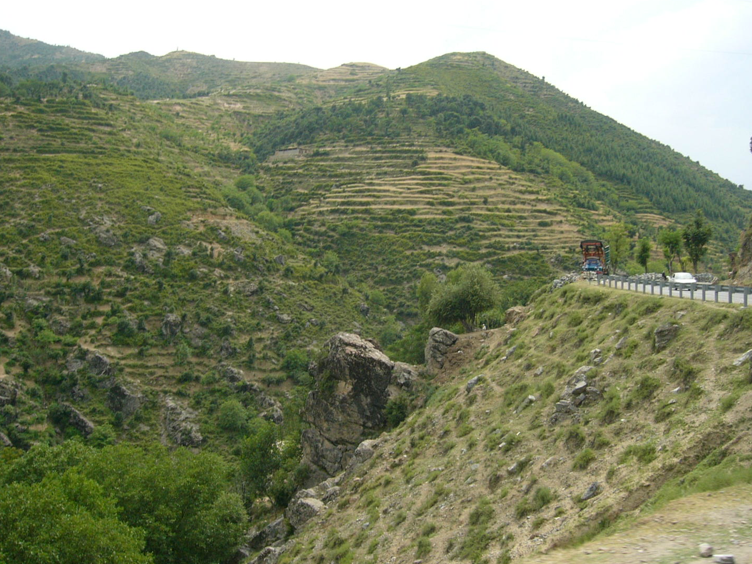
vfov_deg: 36.8
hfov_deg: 47.8
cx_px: 414
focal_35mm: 39
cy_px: 269
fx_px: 847
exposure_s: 1/160
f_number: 8
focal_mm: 5.8
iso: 100
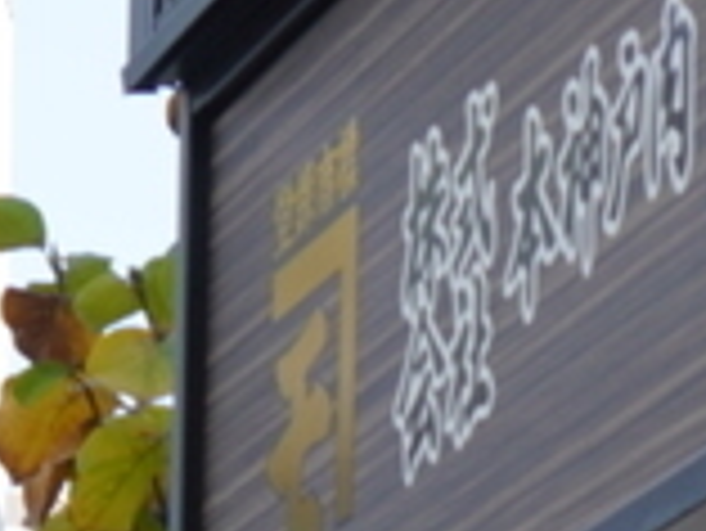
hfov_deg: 5.1
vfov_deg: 3.8
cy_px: 1296
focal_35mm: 387
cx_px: 607
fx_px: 7893
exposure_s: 1/80
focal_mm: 35
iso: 100
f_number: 6.3
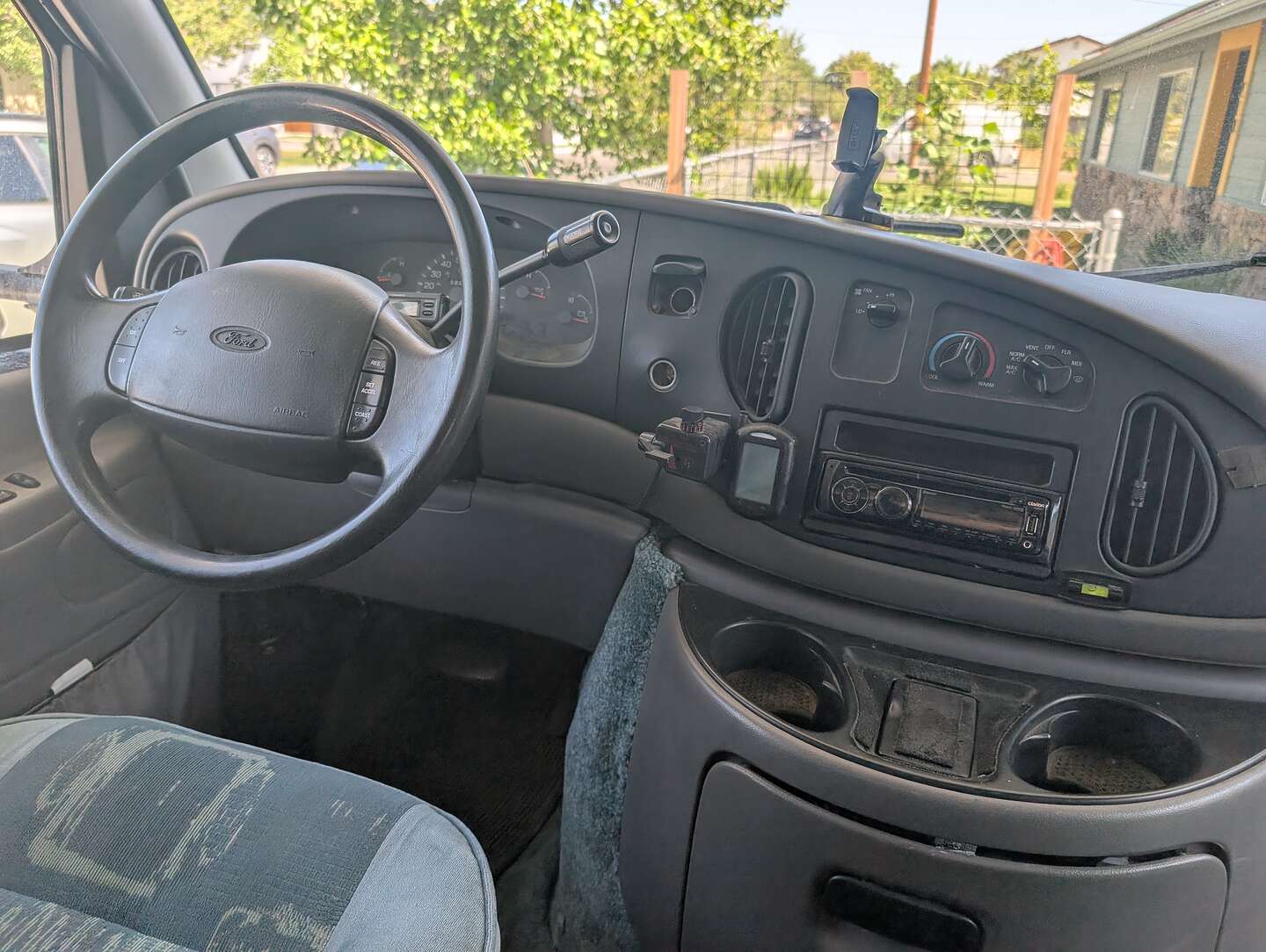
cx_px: 633
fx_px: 879
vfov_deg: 56.9
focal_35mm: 24
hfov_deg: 71.5
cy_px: 476
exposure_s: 1/146
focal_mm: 6.9
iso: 16
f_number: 1.68
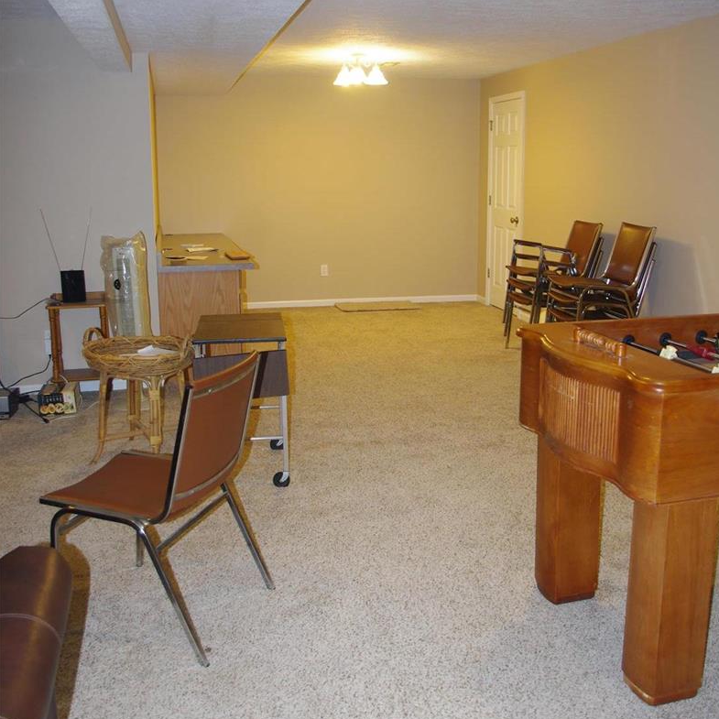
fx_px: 822
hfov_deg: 47.2
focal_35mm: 35
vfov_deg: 47.1
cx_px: 362
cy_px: 314
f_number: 4
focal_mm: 18
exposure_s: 1/20
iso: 400
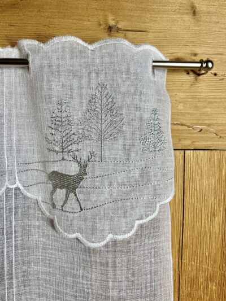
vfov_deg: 67.3
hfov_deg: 53.1
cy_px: 150
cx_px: 113
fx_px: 226
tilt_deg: -2.6
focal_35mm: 26
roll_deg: +1.1
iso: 50
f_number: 1.5
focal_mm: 5.7
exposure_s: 1/394
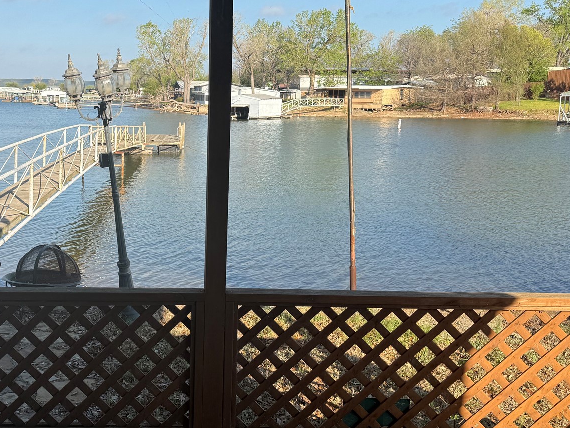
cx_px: 154
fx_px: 708
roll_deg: -0.4
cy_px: 205
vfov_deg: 33.6
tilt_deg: -9.8
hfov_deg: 42.7
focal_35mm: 43
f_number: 1.78
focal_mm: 6.76
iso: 80
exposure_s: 1/2907
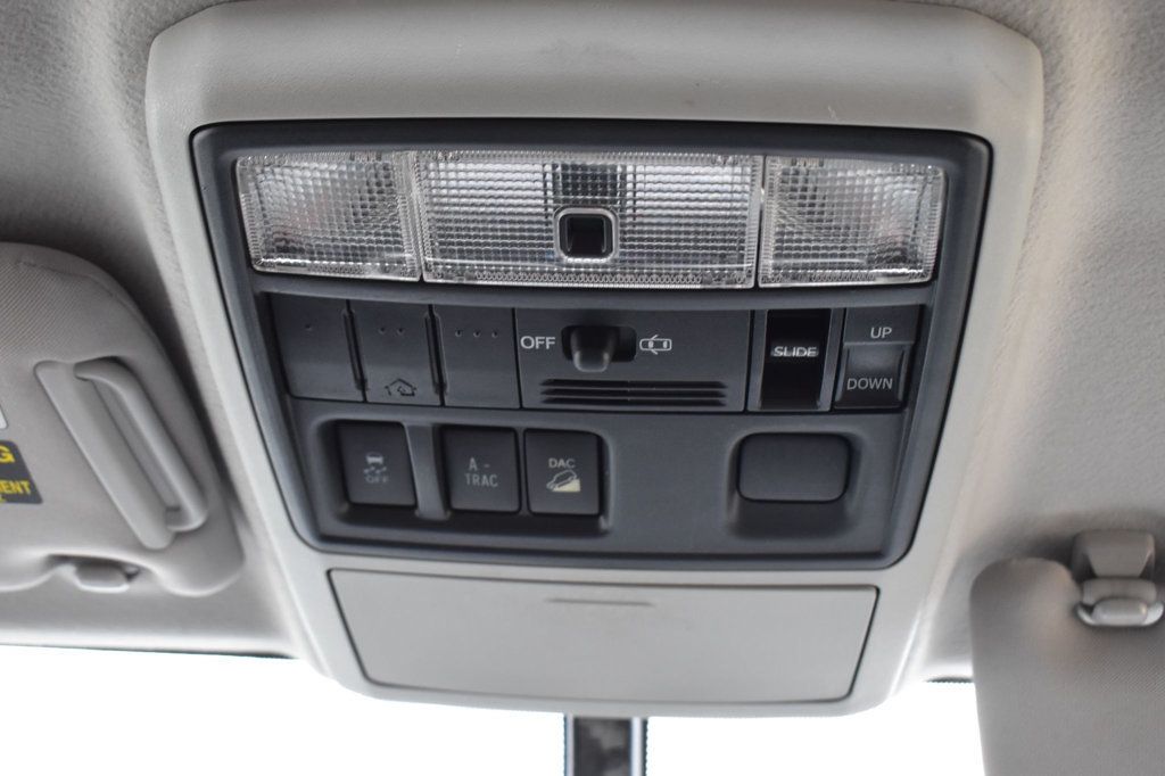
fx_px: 1456
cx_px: 582
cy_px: 388
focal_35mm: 45
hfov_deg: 43.6
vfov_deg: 29.8
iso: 1600
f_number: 6.3
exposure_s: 1/15
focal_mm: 30
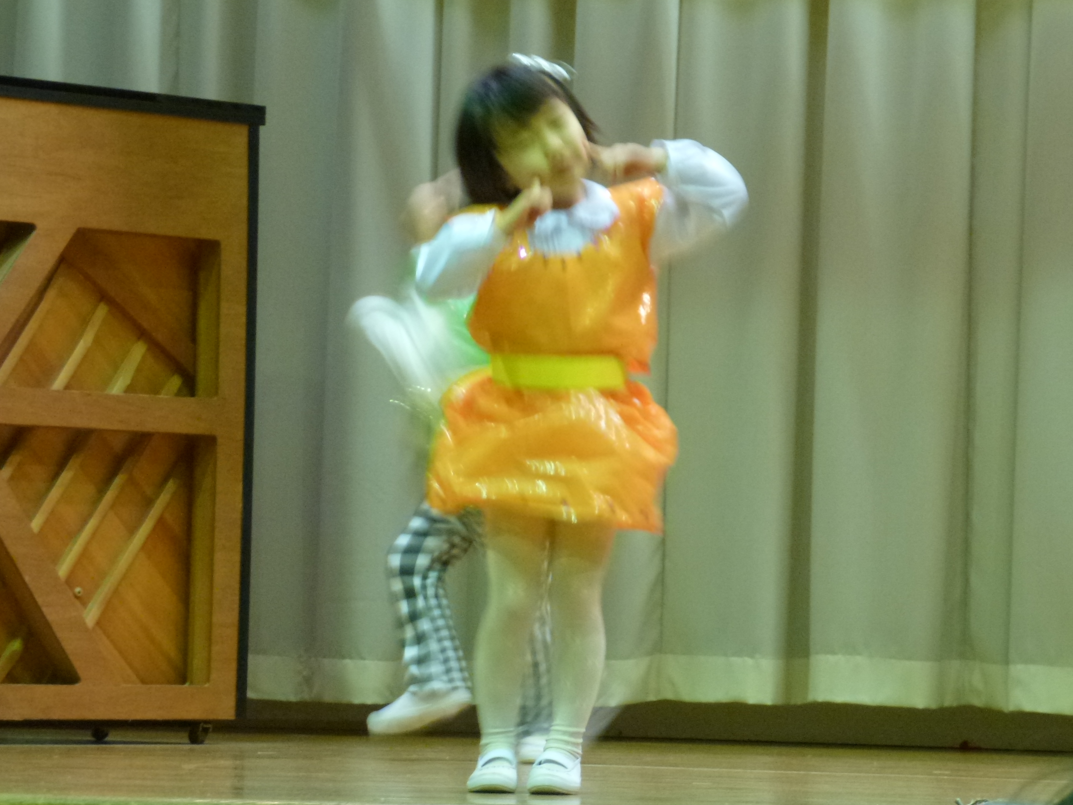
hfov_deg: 12.3
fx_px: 4960
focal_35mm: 160
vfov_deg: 9.3
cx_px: 592
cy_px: 429
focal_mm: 25.5
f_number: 5.3
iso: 400
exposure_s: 1/8
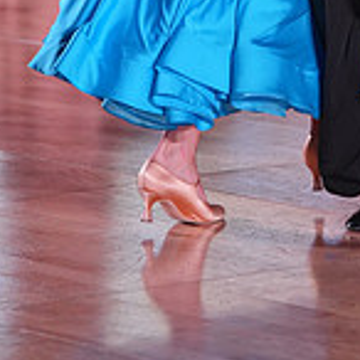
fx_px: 4836
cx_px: 300
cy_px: -247
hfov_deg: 4.3
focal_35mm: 411
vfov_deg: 4.2
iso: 1600
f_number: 2.8
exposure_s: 1/800
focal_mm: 122
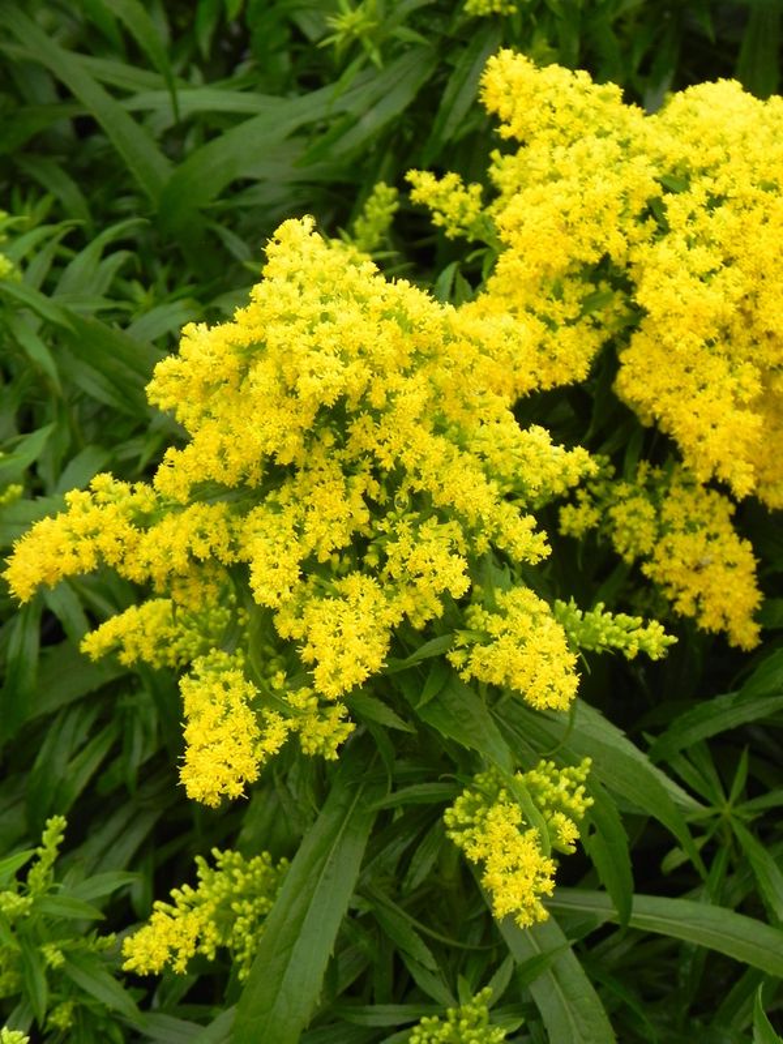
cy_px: 522
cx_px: 392
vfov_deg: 12.2
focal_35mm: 162
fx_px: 4886
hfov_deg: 9.2
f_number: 5
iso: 160
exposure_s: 1/30
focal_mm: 28.8
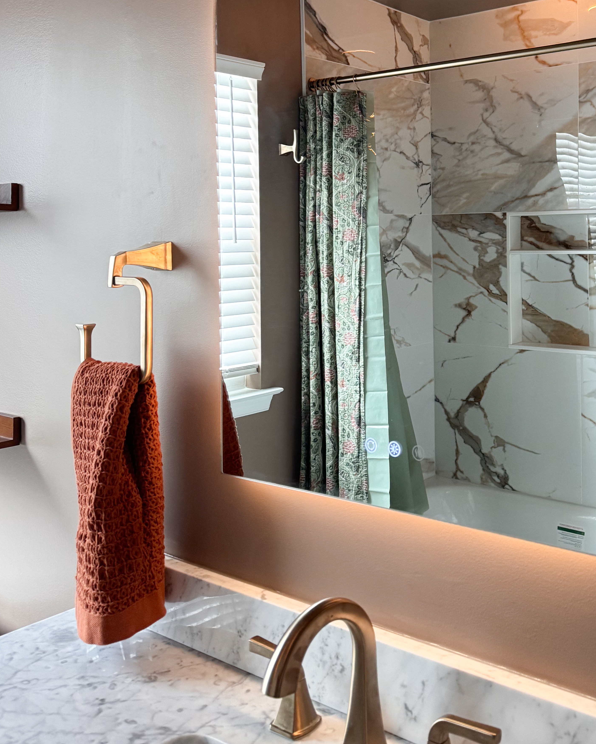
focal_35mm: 38
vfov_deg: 47.0
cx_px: 427
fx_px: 838
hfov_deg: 38.4
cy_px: 235
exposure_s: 1/60
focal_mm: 6.76
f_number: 1.78
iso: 320
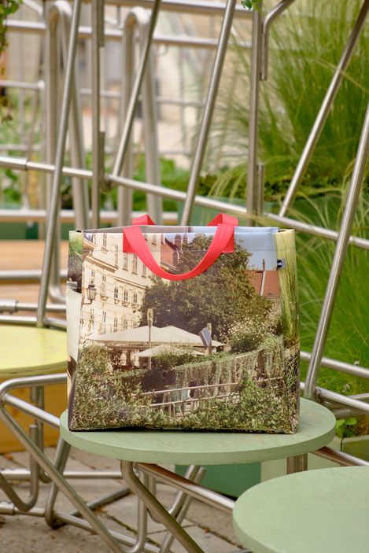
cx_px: 184
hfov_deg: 18.2
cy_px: 276
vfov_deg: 27.0
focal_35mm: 75
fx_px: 1152
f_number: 2.8
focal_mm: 50
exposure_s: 1/1000
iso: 250
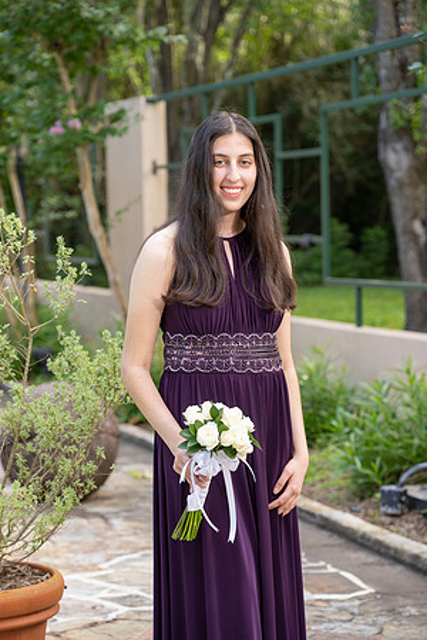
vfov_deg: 20.8
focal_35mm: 98
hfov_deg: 14.0
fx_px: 1743
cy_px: 320
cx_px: 214
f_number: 5
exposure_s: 1/200
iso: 500
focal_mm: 98
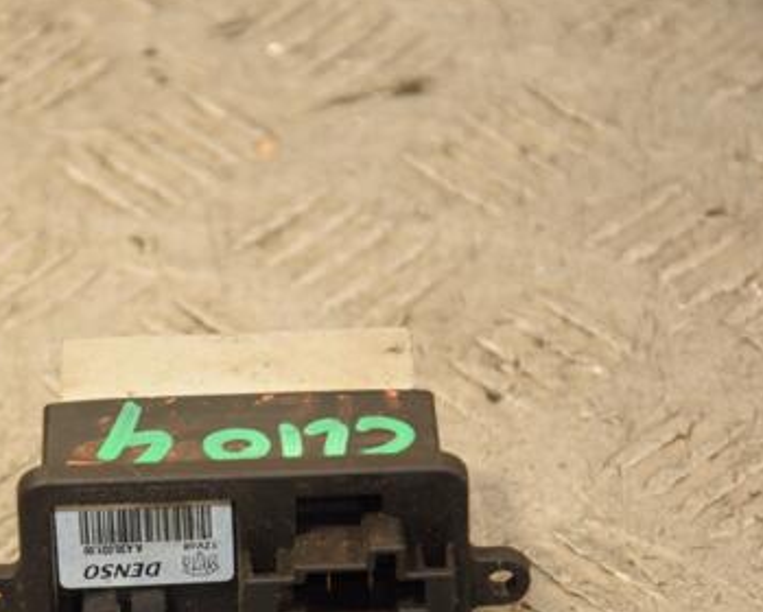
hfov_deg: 7.6
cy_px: 424
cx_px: 177
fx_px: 5738
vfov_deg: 6.1
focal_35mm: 254
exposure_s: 1/125
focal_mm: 105
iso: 800
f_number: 5.6
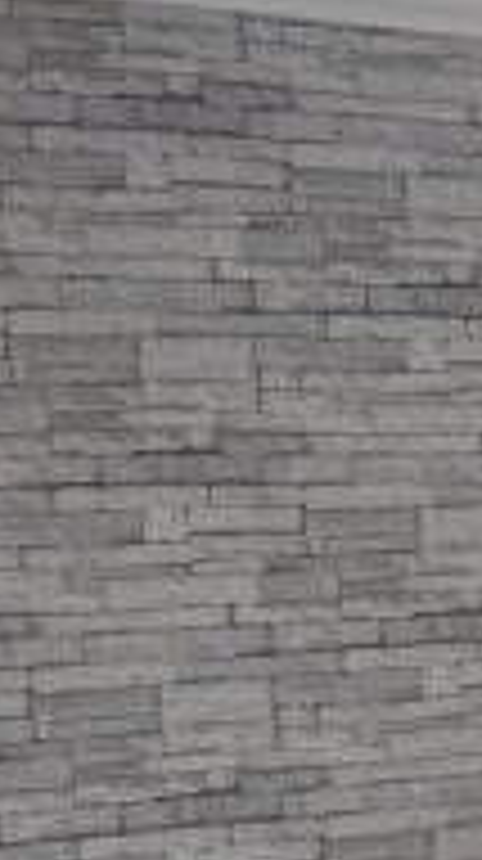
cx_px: 1061
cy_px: 858
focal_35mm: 97
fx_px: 2211
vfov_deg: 21.3
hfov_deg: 11.0
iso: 800
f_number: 3.5
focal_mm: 18
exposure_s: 1/60
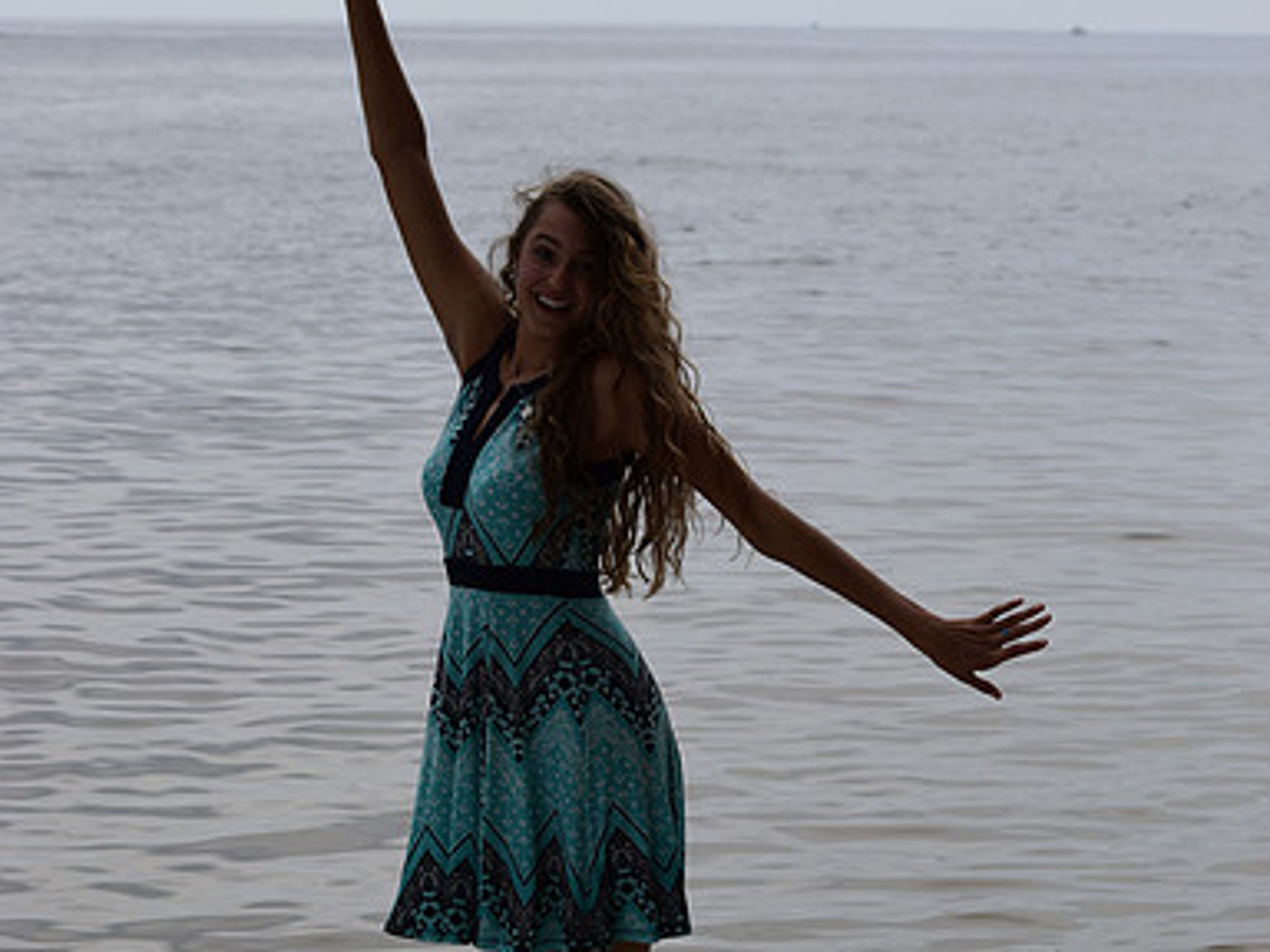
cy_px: 714
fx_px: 4393
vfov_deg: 12.3
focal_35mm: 120
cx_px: 637
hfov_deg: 16.5
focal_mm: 55
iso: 400
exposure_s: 1/1250
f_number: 5.6
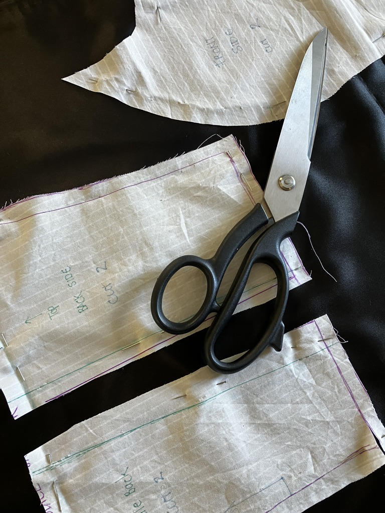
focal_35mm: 28
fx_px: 415
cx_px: 192
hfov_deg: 49.7
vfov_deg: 63.4
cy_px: 256
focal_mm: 3.99
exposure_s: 1/60
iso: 125
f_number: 1.8
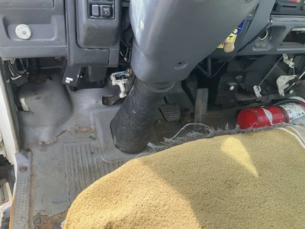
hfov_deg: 61.7
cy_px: 114
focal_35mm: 29
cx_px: 152
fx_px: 256
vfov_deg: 48.2
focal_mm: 3
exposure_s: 1/172
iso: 32
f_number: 1.8
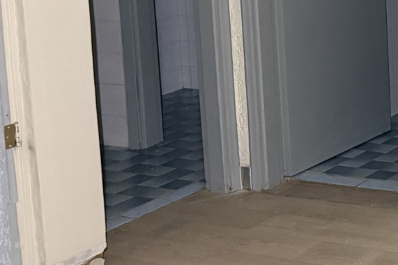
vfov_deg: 15.8
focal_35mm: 84
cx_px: 654
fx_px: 928
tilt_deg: -6.1
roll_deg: +1.9
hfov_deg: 19.8
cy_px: -32
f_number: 1.78
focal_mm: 6.76
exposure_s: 1/47
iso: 800
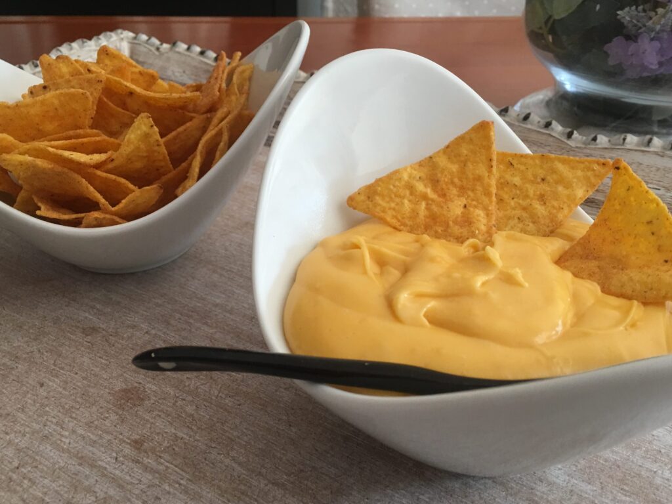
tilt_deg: -32.2
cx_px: 336
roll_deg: -1.3
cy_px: 252
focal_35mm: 29
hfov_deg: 61.7
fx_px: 563
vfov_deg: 48.2
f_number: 2.2
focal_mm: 4.15
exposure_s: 1/17
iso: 64
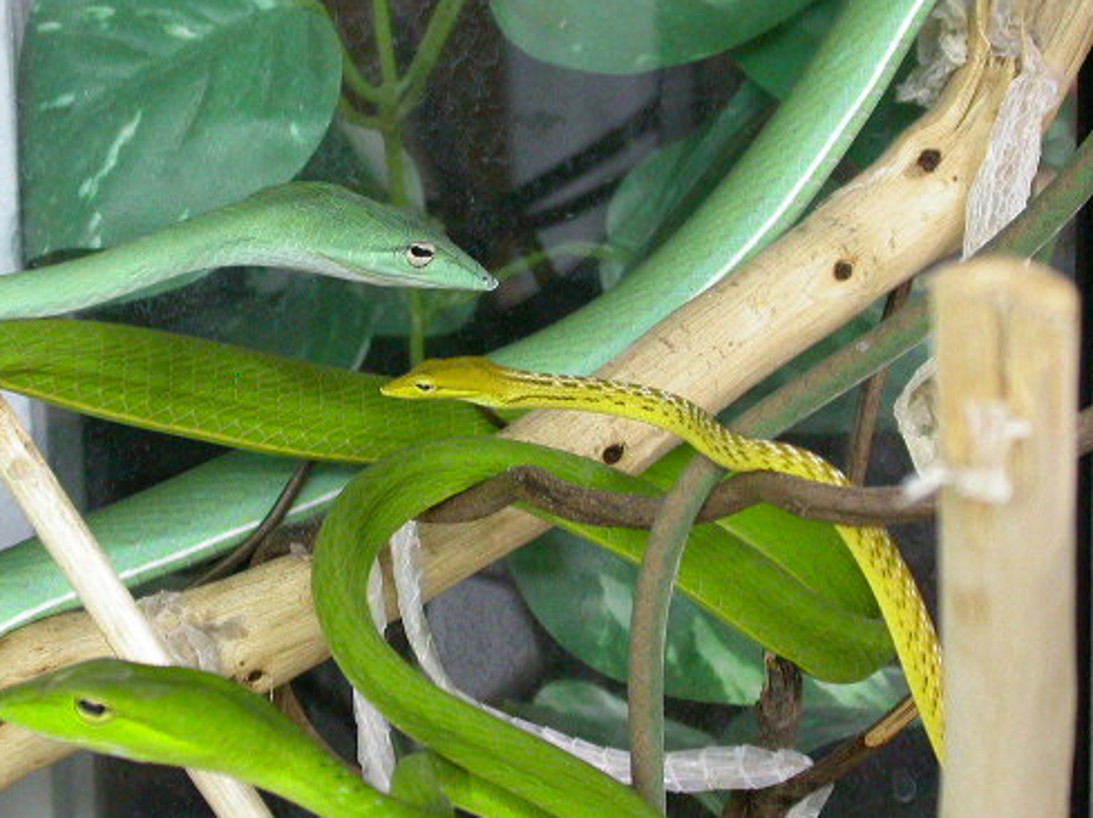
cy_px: 373
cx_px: 474
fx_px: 2934
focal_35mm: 93
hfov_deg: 21.1
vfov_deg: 15.9
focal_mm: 14.7
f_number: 3.3
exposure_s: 1/3.4
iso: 400
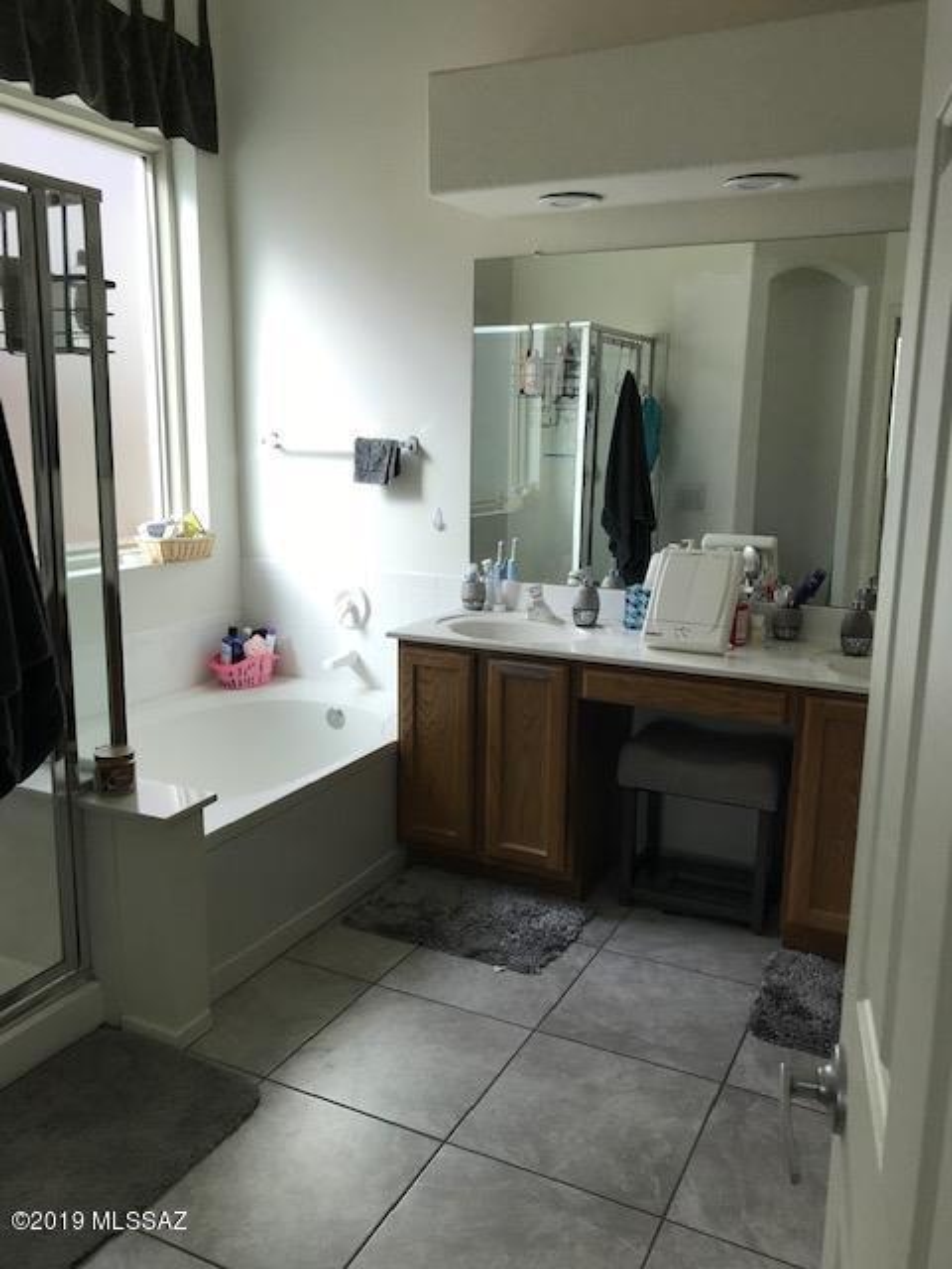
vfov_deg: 63.4
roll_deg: -0.7
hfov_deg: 49.7
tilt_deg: -9.9
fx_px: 1027
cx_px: 476
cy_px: 634
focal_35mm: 28
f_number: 1.8
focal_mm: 3.99
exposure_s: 1/211
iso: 20
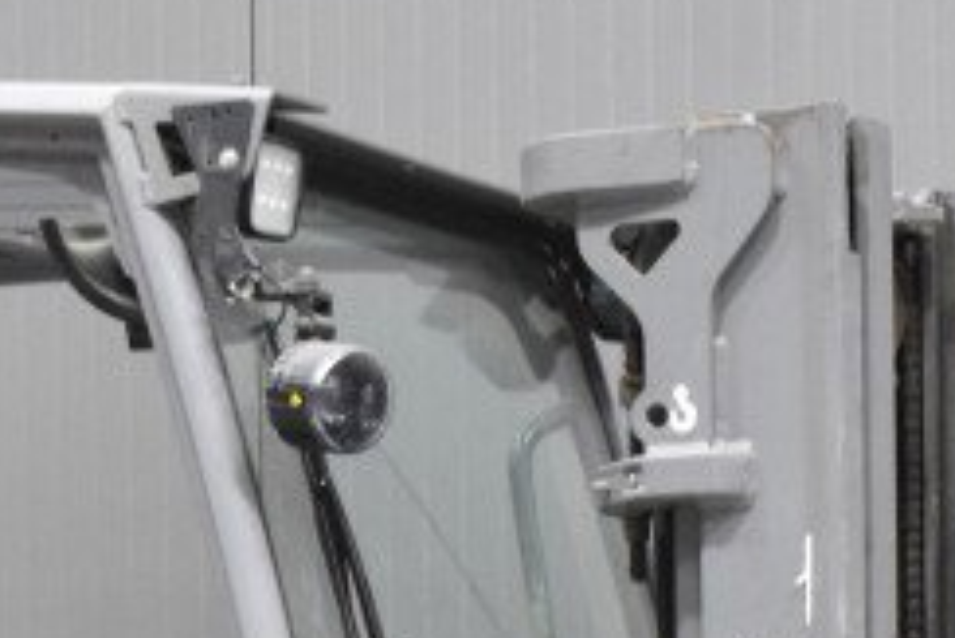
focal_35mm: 184
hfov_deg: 11.1
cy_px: 1319
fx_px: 4896
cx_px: 356
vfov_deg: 7.2
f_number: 4.5
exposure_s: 1/40
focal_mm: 25
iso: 1600
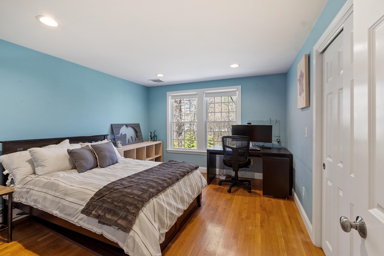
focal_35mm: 15
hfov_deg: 100.4
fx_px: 160
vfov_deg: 77.3
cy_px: 128
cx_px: 192
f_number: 8
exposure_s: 1/1.25
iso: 320
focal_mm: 10
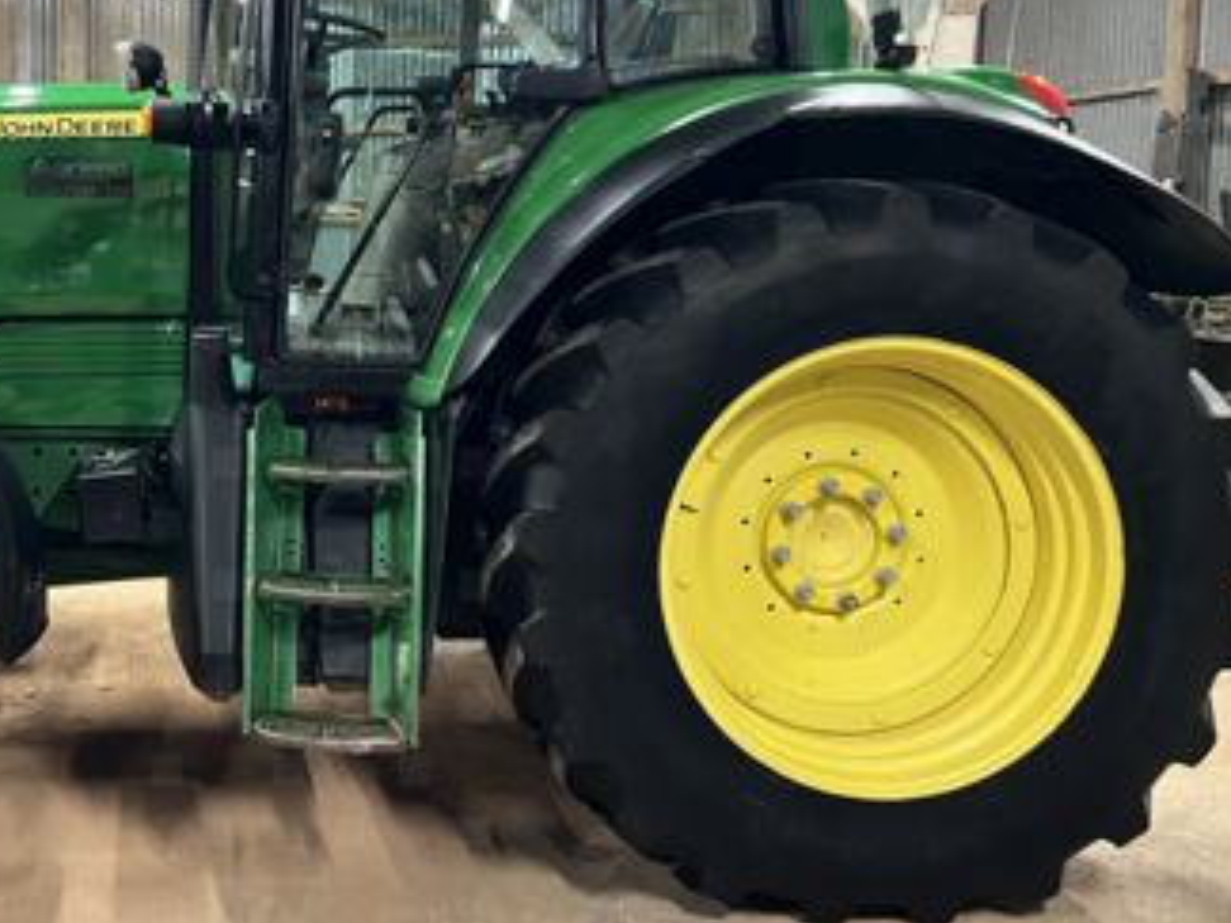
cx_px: 228
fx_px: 1529
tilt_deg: -3.7
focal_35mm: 43
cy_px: 292
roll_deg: -0.4
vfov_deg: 33.2
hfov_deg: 41.7
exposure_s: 1/50
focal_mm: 5.7
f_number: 1.5
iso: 500
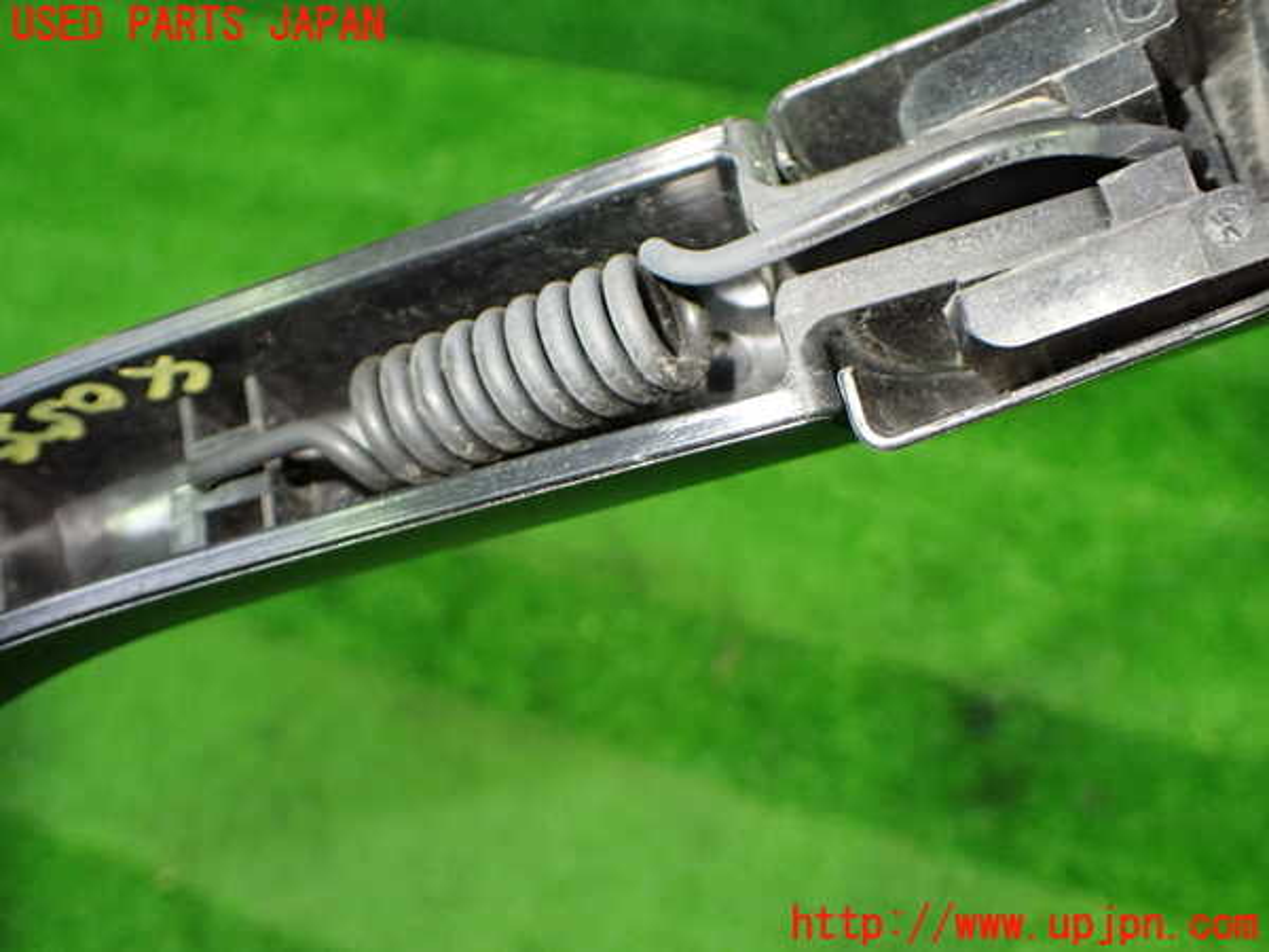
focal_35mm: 32
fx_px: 1173
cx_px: 634
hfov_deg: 56.8
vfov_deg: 44.2
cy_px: 476
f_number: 2.4
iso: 800
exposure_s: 1/40
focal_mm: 5.79
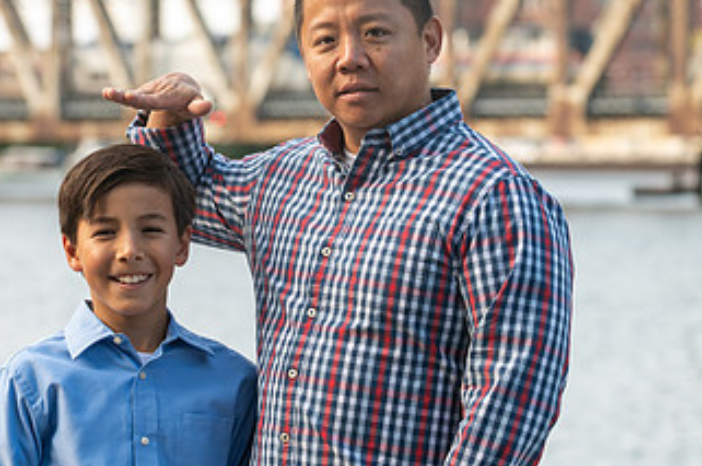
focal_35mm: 199
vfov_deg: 6.9
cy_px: 151
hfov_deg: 10.3
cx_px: 278
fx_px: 3875
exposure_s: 1/500
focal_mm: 110
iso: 400
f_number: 4
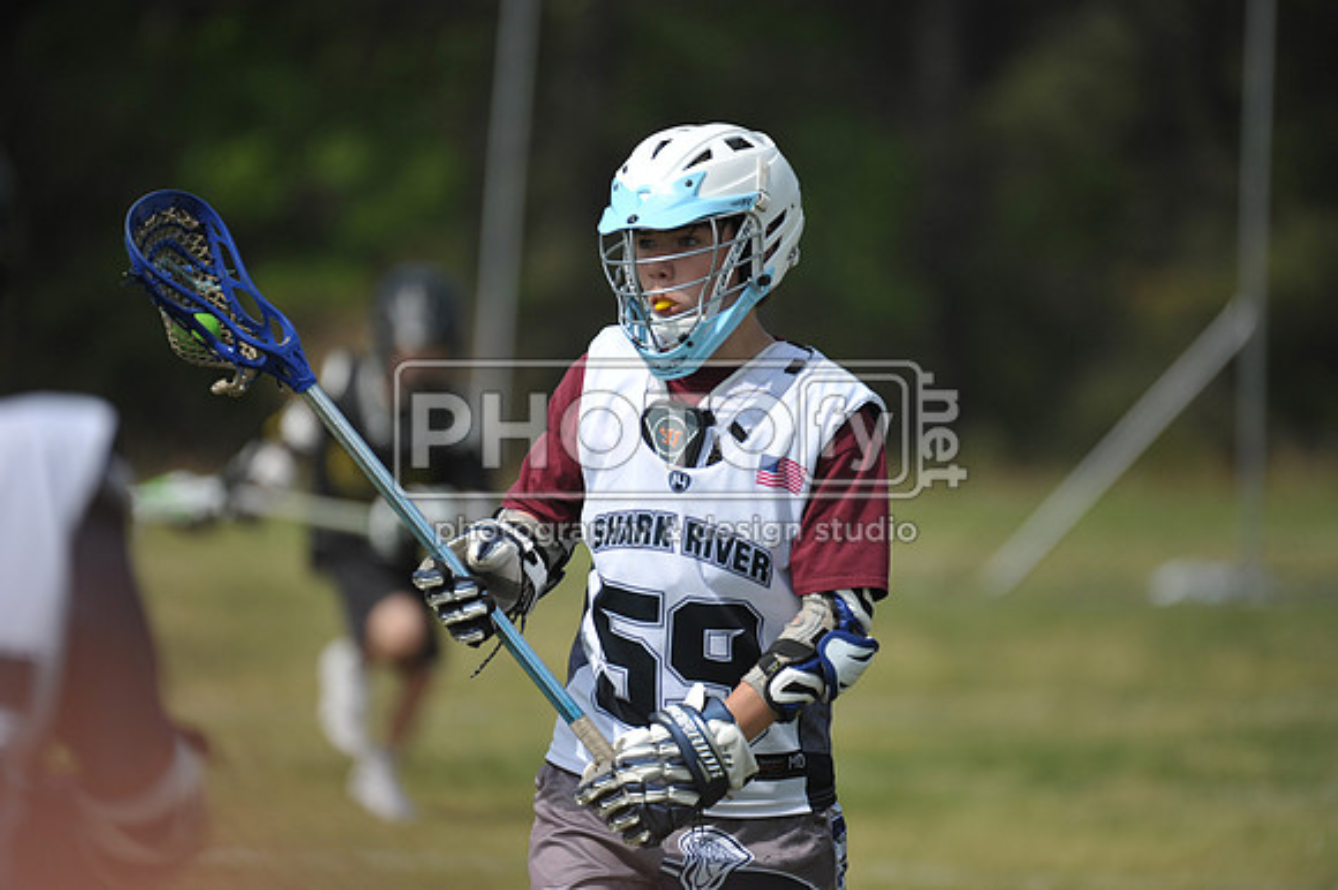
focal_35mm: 400
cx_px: 669
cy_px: 445
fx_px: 14858
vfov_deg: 3.4
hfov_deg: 5.2
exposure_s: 1/4000
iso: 640
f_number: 4
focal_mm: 400
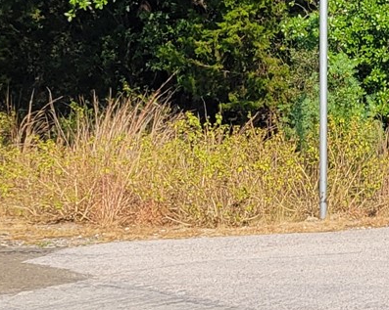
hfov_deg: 13.8
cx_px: 584
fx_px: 1507
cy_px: -68
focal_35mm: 131
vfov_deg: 11.5
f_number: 1.8
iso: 40
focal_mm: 5.4
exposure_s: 1/1546
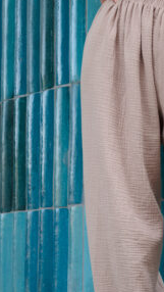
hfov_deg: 6.8
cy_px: 54
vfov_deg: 12.1
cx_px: 194
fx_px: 1368
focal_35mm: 177
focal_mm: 68
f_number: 8
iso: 320
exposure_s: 1/125
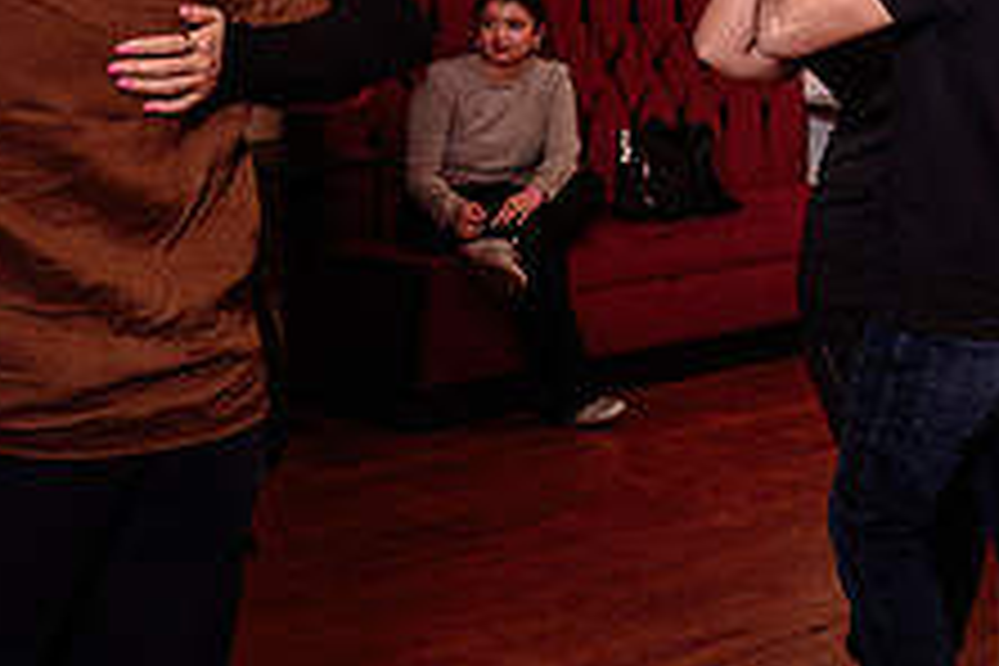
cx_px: 1144
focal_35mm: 79
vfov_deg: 16.9
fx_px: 2192
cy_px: 19
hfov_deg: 23.8
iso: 800
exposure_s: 1/160
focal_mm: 24
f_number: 2.8
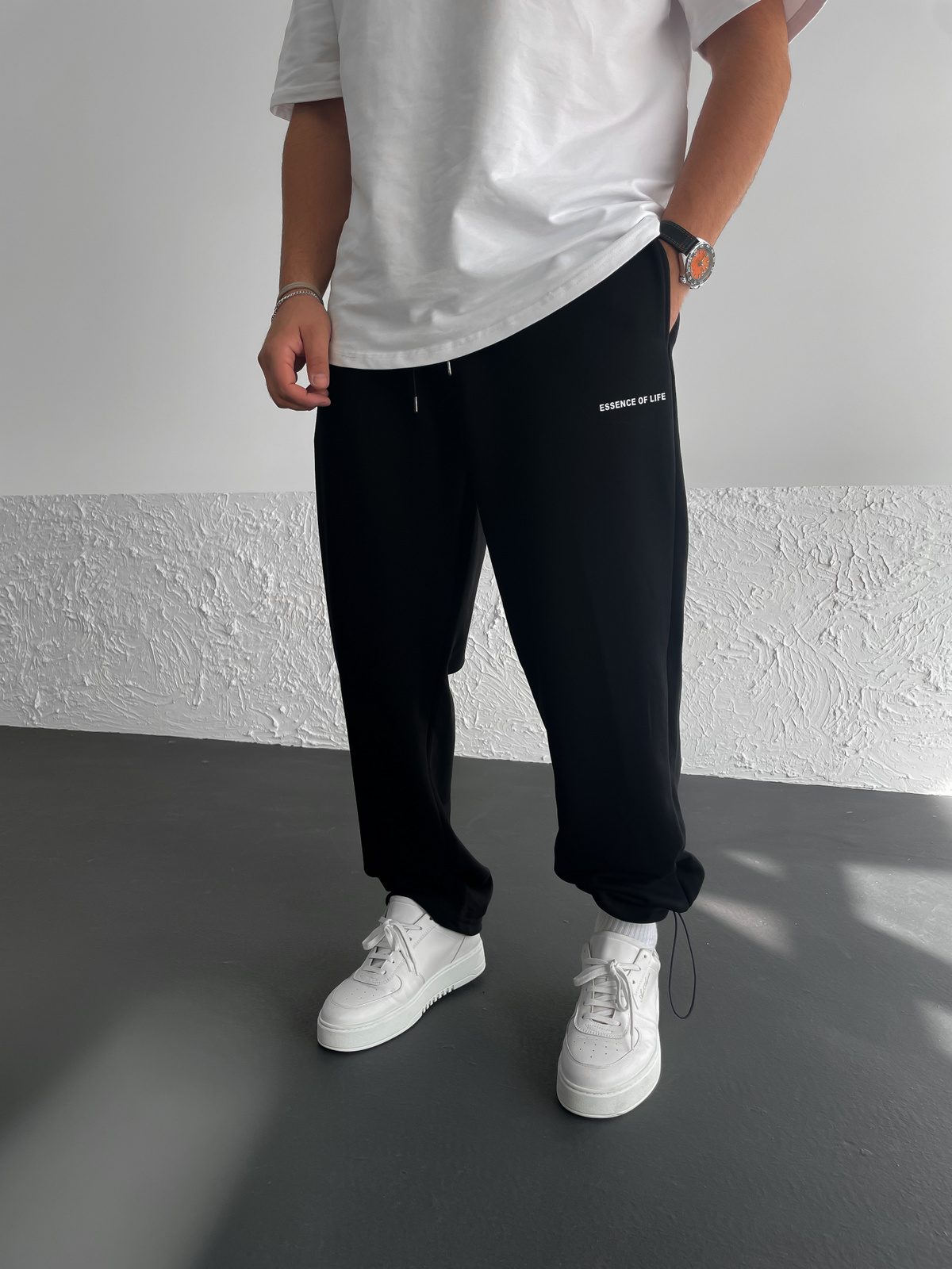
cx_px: 476
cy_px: 634
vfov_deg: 67.3
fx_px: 953
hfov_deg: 53.1
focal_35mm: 26
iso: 32
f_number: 1.6
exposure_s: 1/280
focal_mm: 4.2
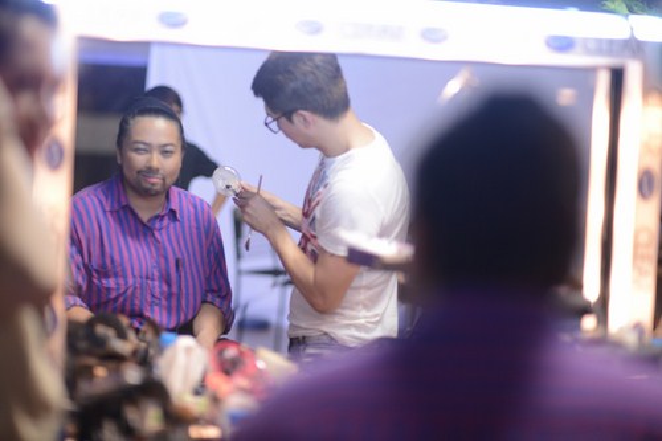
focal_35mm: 85
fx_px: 1562
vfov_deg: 16.1
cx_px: 331
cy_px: 220
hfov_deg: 23.9
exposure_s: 1/160
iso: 1000
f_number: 1.4
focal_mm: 85
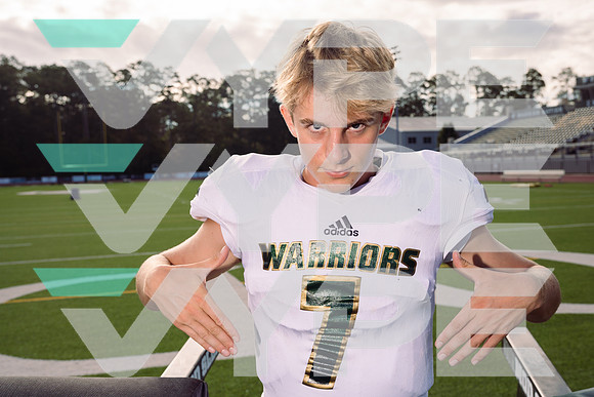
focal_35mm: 38
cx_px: 297
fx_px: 627
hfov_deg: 50.7
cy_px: 198
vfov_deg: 35.1
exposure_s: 1/250
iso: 100
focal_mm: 38
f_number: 7.1
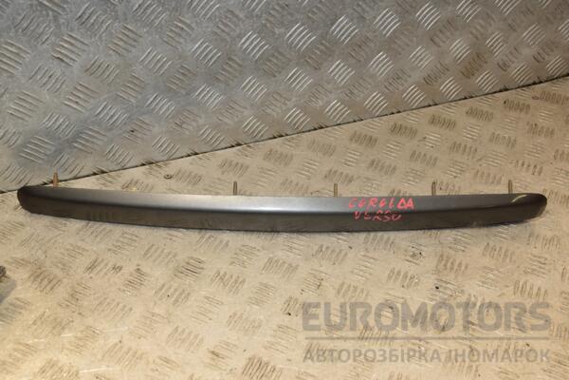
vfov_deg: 29.9
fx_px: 711
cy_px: 190
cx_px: 284
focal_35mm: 45
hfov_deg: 43.6
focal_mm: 30
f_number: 7.1
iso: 800
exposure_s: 1/200
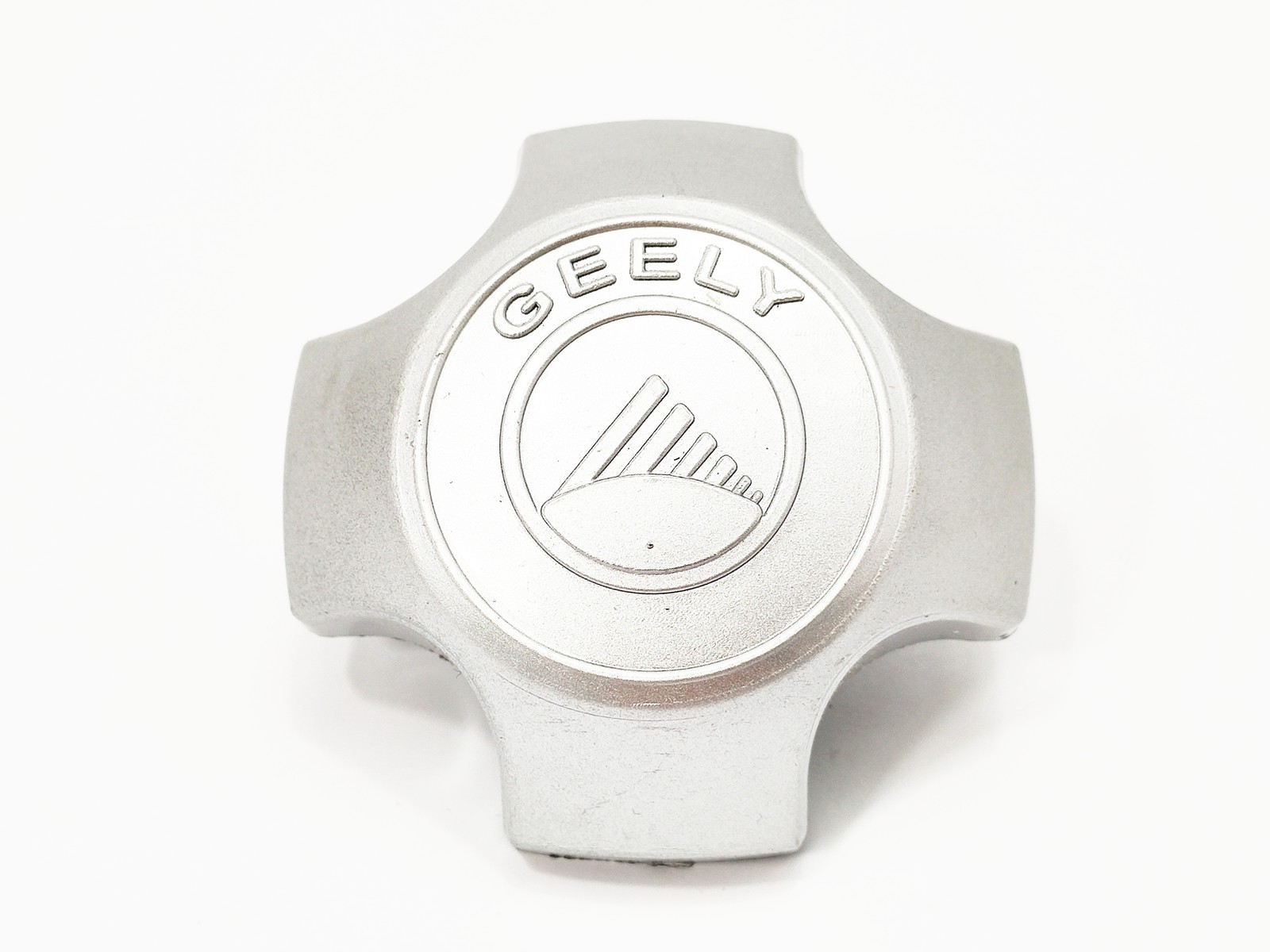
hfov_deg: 37.5
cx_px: 635
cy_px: 476
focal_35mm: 51
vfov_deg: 28.6
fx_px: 1871
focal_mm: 4.75
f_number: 1.75
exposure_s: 1/166
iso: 112
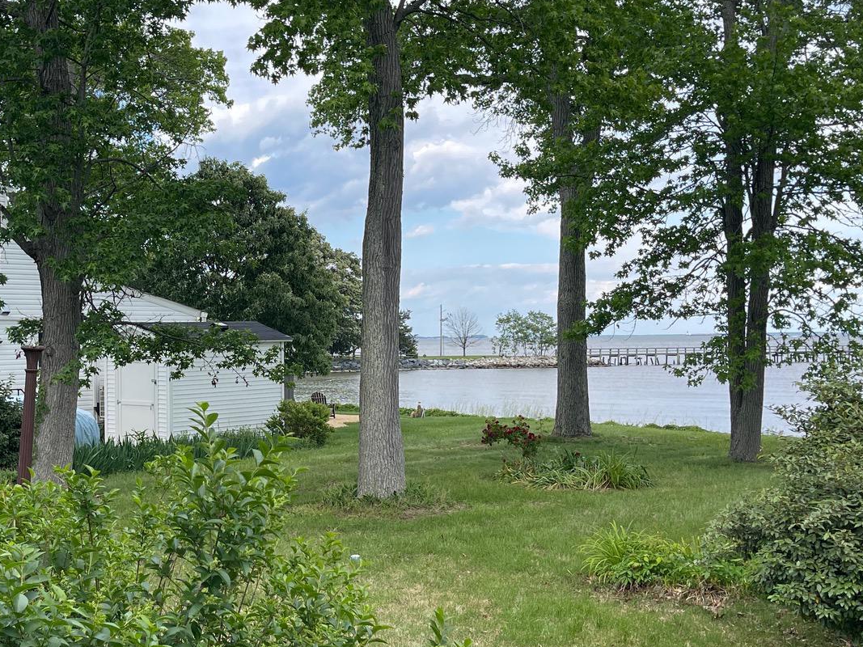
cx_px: 278
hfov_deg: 39.1
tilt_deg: -0.4
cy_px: 346
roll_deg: -0.3
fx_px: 1197
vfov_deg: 30.3
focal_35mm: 48
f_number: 1.6
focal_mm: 5.1
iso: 32
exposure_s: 1/1456
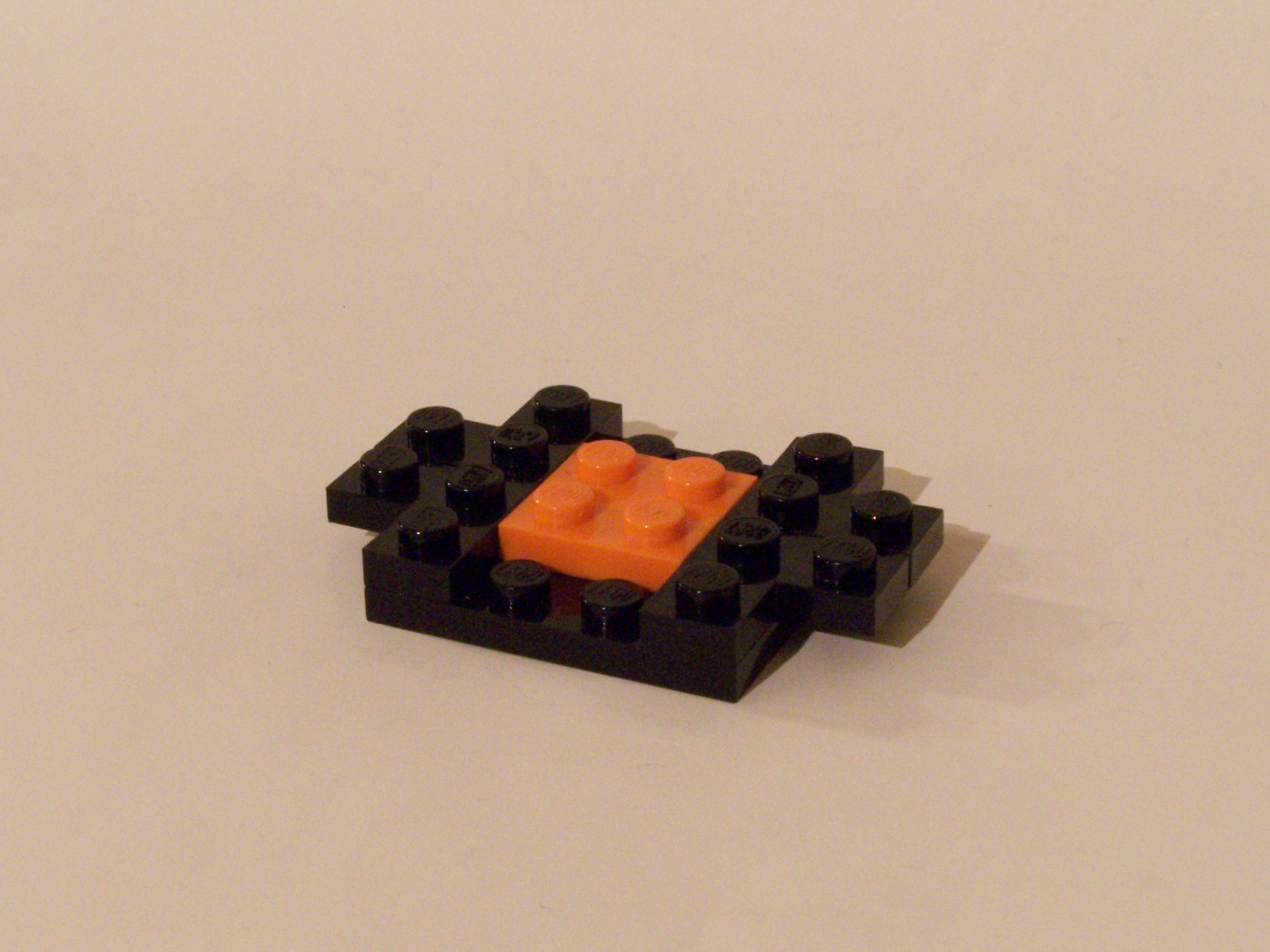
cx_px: 635
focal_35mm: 75
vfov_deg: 19.6
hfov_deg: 26.0
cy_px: 476
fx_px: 2752
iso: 400
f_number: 8
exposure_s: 1/2
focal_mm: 12.4
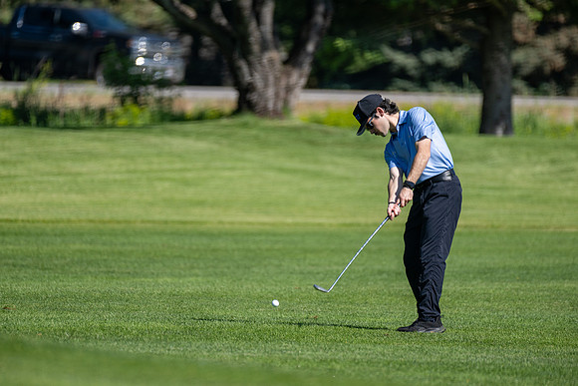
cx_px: 289
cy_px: 193
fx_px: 8029
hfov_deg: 4.1
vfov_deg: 2.8
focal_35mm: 500
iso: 200
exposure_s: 1/1250
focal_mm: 500
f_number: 5.6
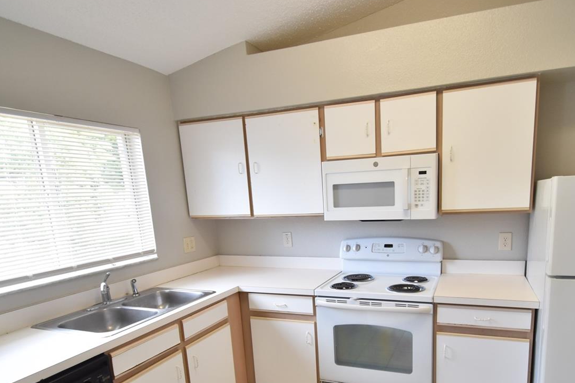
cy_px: 264
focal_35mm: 22
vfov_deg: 55.6
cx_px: 335
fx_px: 351
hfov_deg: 78.0
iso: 800
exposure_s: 1/180
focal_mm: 10
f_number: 3.5
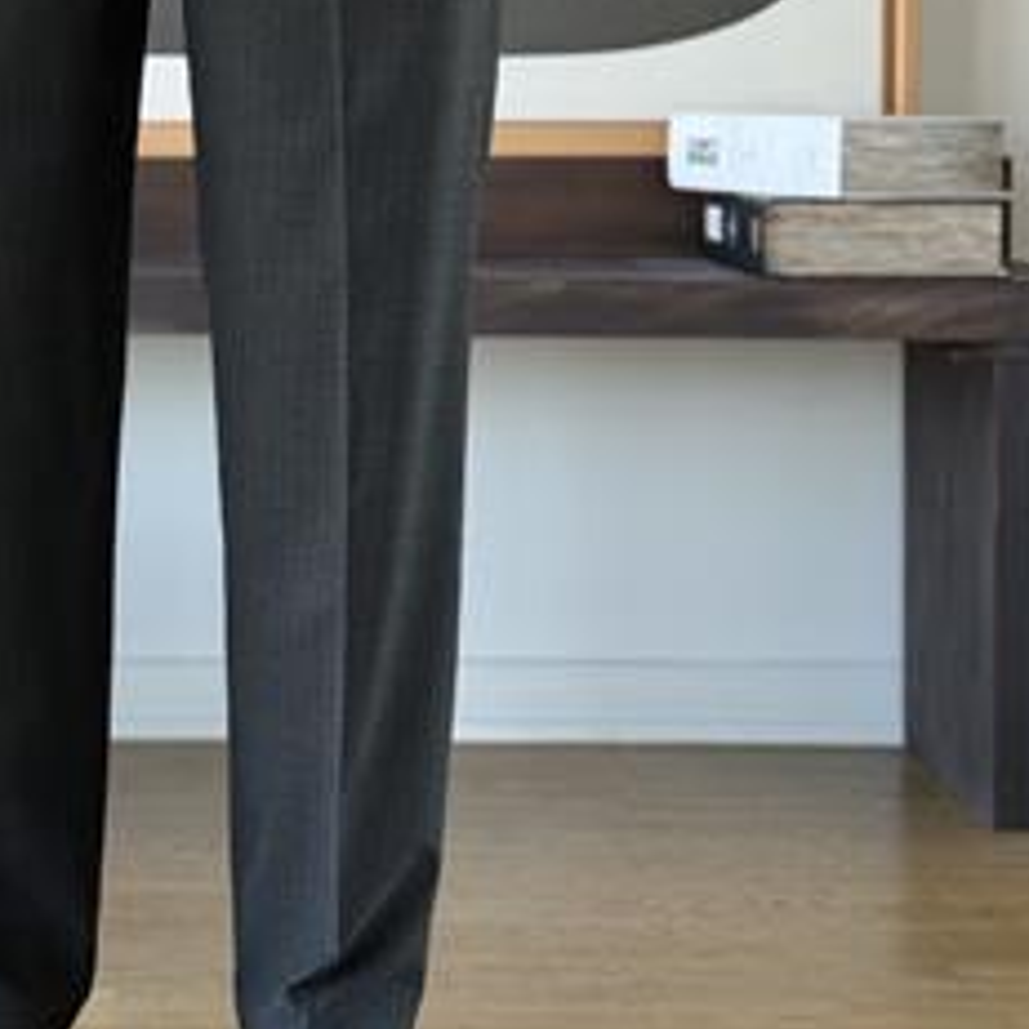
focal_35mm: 98
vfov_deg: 17.6
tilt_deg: -1.2
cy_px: 163
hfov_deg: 17.6
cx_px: 174
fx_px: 3296
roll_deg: -0.4
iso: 100
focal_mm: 6.76
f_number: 1.78
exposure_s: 1/151
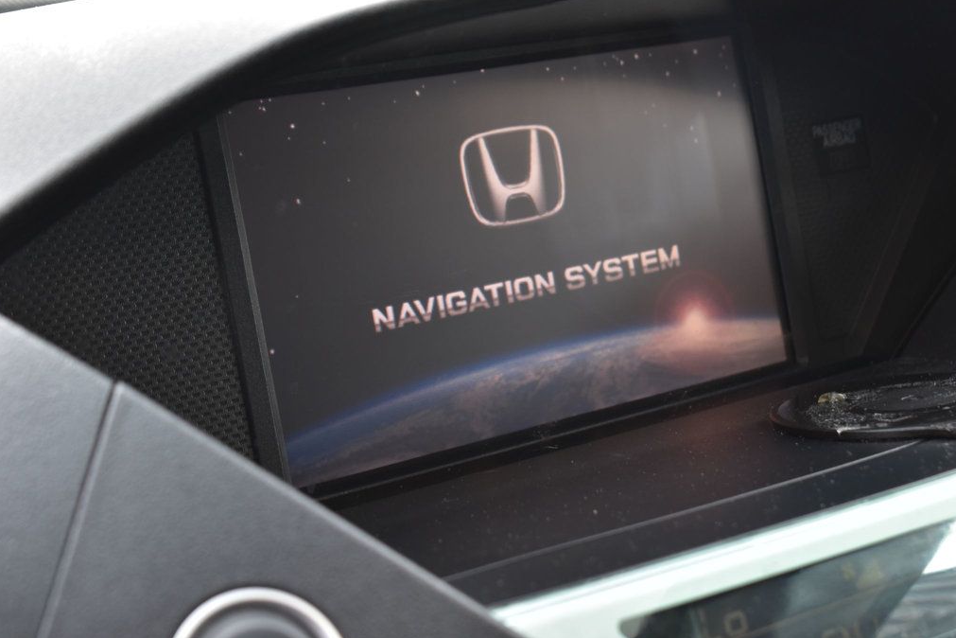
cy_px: 320
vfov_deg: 16.4
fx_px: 2217
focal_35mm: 84
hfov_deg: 24.3
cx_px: 479
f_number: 7.1
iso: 400
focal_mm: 55
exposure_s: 1/30
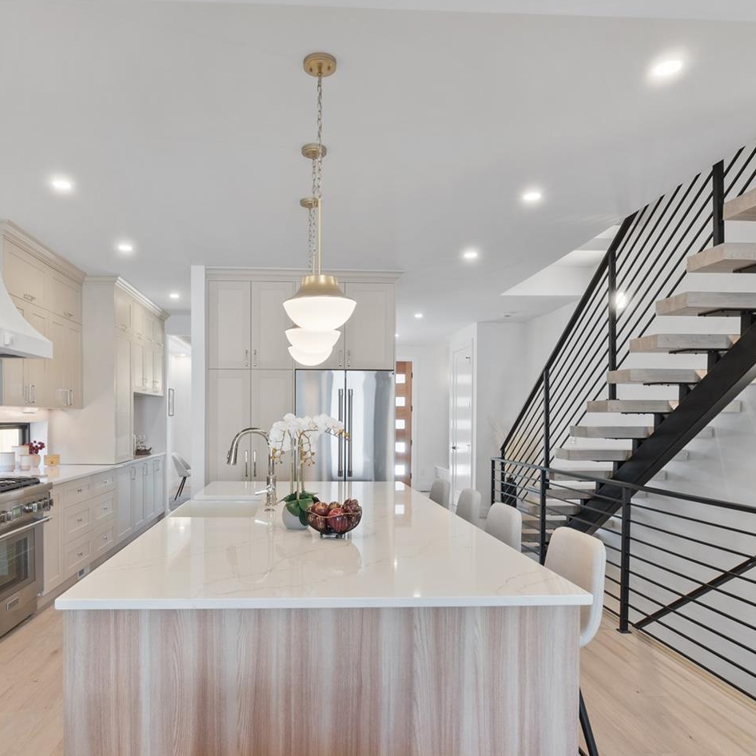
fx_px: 581
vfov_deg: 66.0
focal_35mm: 24
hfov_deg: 65.7
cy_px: 409
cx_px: 318
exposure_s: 1/3
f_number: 8
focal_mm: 10.9
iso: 160
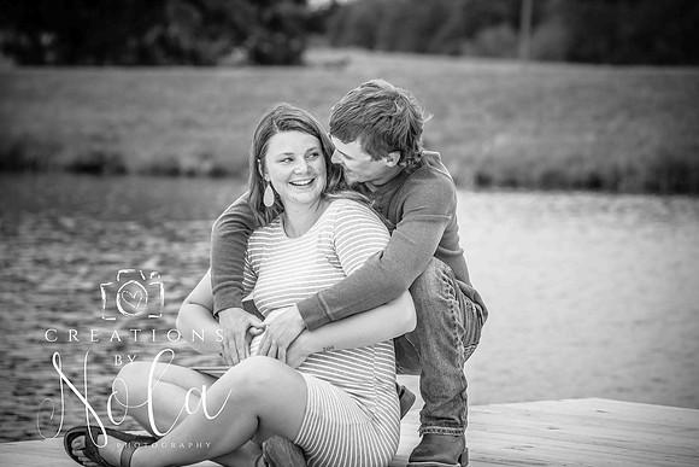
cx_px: 350
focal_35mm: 200
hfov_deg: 10.3
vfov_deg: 6.9
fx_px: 3884
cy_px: 234
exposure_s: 1/800
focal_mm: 200
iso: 400
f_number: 7.1
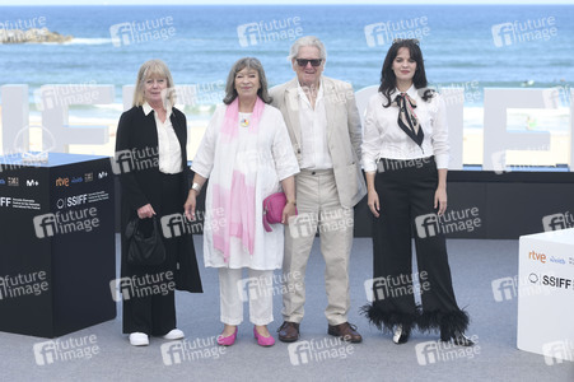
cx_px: 287
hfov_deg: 28.9
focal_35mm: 70
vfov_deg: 19.4
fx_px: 1115
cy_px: 191
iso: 200
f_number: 4.5
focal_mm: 70
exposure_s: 1/1000
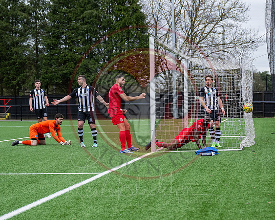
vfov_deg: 15.6
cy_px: 136
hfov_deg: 19.3
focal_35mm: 99
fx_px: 803
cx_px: 202
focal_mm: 70
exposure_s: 1/2000
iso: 800
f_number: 4
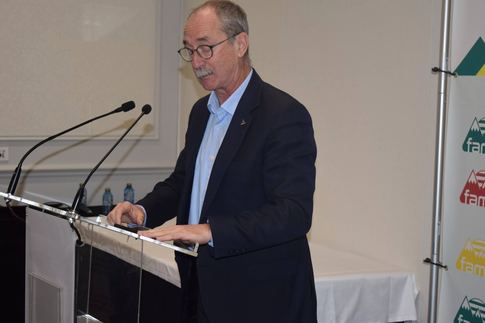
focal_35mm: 68
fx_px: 909
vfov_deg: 20.2
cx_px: 242
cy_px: 162
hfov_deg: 29.9
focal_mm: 45
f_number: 5
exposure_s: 1/100
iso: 800
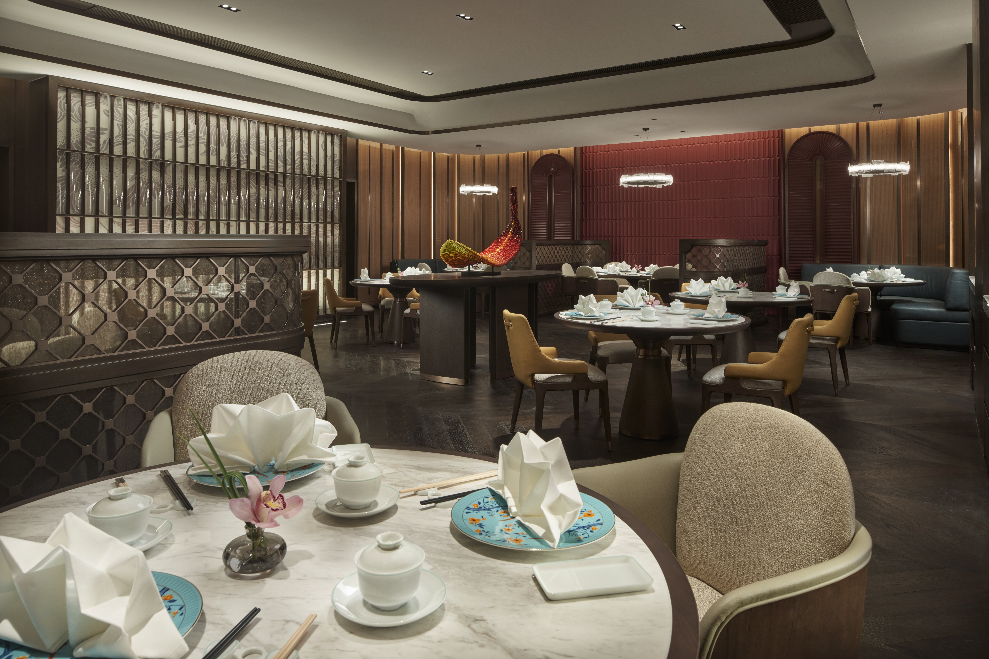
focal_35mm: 24
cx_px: 494
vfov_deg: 53.1
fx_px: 659
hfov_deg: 73.7
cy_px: 330
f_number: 13
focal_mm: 24
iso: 400
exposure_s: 1/15
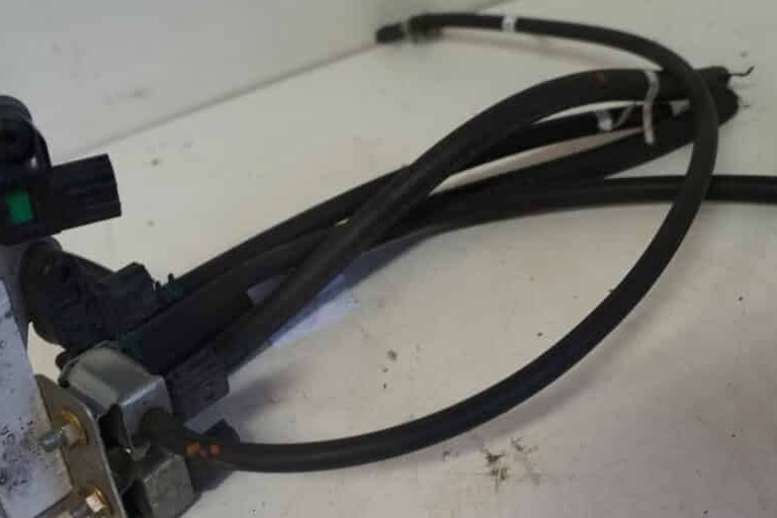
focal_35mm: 40
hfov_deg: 47.7
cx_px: 264
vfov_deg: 33.3
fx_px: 863
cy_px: 321
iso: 800
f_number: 4
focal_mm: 20
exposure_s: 1/60
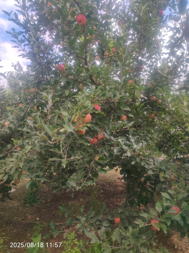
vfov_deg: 65.3
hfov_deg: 51.3
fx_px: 197
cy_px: 126
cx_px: 94
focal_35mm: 27
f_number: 1.95
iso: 50
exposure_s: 1/1000
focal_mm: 5.52
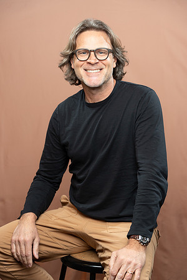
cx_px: 94
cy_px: 140
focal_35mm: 69
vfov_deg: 29.2
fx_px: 538
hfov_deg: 19.7
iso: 320
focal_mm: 69
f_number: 4
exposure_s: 1/160
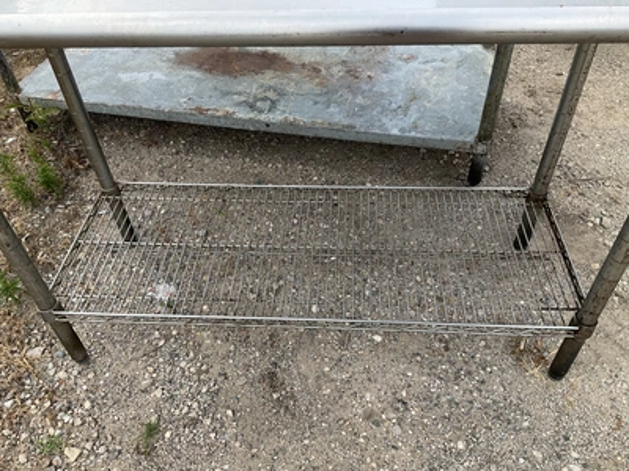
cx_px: 314
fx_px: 527
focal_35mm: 29
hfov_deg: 61.7
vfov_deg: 48.2
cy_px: 236
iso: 25
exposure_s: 1/562
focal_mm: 3
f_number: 1.8
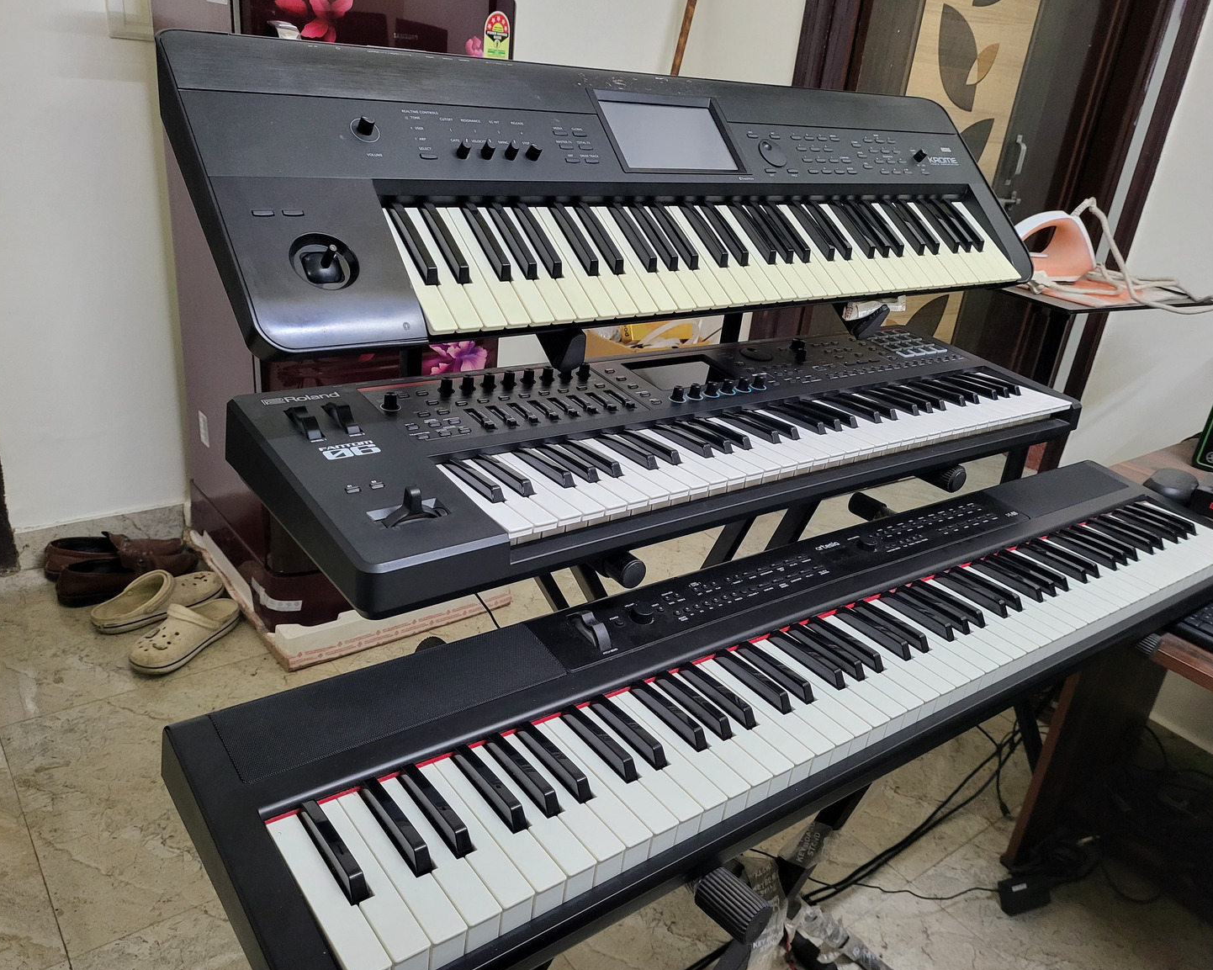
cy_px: 503
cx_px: 625
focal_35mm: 26
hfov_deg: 66.0
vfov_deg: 54.9
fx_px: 933
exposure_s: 1/50
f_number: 1.8
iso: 500
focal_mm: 5
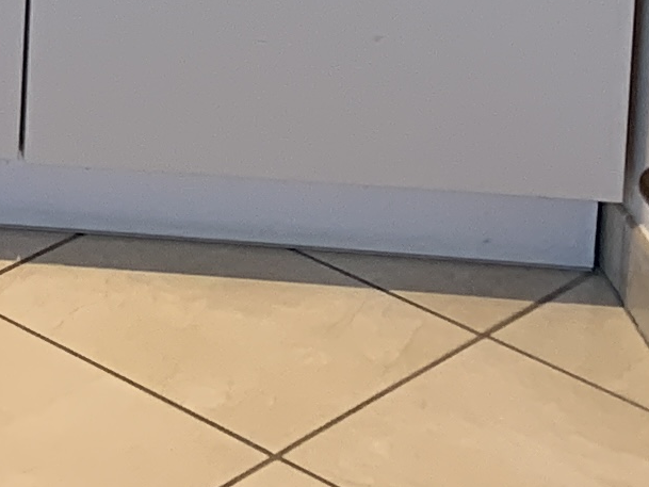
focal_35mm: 172
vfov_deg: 7.4
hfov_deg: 10.3
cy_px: -1060
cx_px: -805
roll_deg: -0.6
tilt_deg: -8.1
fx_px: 3225
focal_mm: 4.25
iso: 64
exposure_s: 1/50
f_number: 1.8
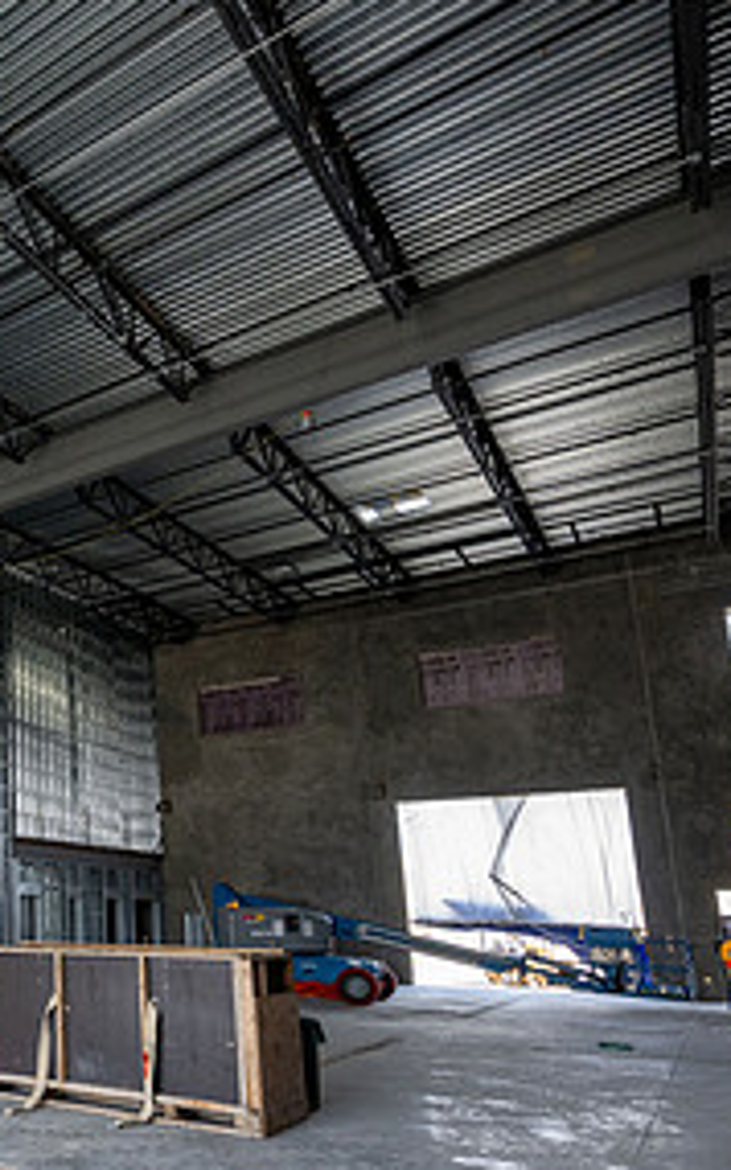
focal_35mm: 29
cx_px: -152
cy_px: 745
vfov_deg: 63.5
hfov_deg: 34.3
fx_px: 925
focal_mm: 14
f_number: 7.1
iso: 1000
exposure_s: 1/200
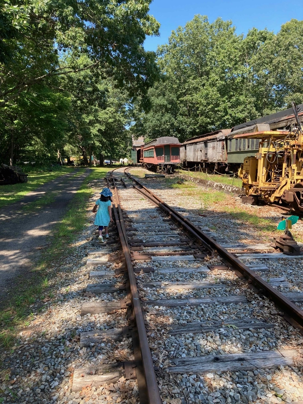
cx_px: 152
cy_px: 202
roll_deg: -0.1
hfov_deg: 49.7
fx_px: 327
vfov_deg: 63.4
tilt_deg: -4.8
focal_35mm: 28
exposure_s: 1/415
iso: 20
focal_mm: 3.99
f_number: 1.8
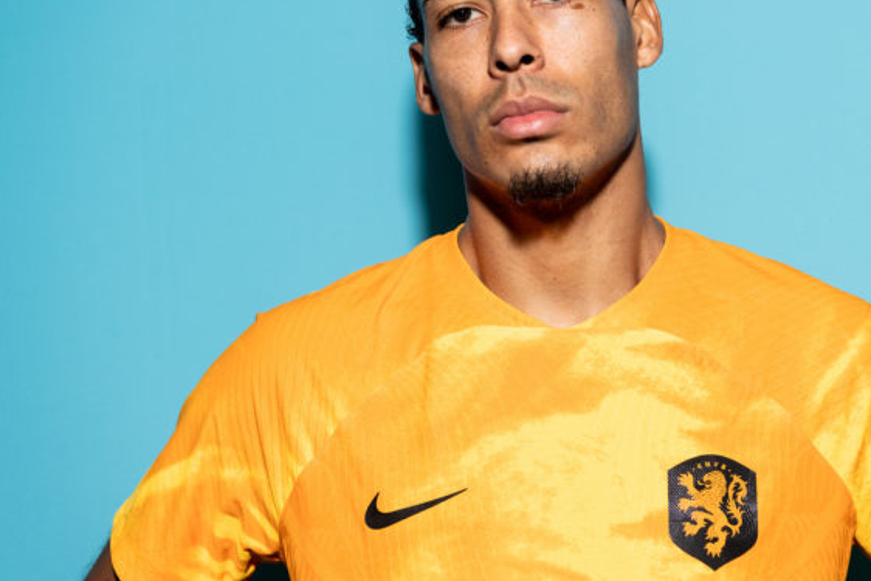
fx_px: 1984
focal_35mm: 82
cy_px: 201
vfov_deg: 16.6
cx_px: 584
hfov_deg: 24.6
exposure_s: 1/200
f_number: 5.6
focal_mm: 60
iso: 100
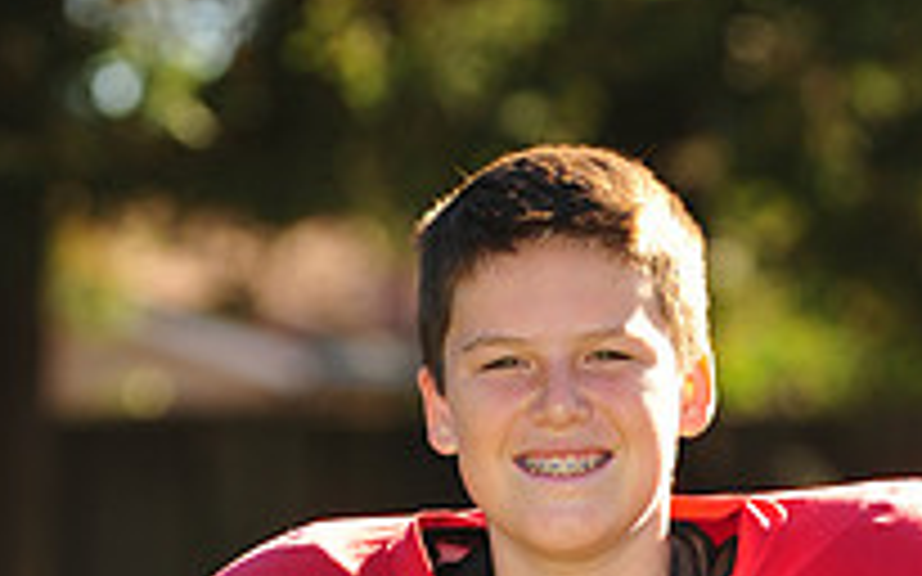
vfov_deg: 3.0
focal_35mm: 433
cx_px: 445
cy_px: 1089
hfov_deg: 4.9
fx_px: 10877
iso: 200
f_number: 4.5
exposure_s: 1/320
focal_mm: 150
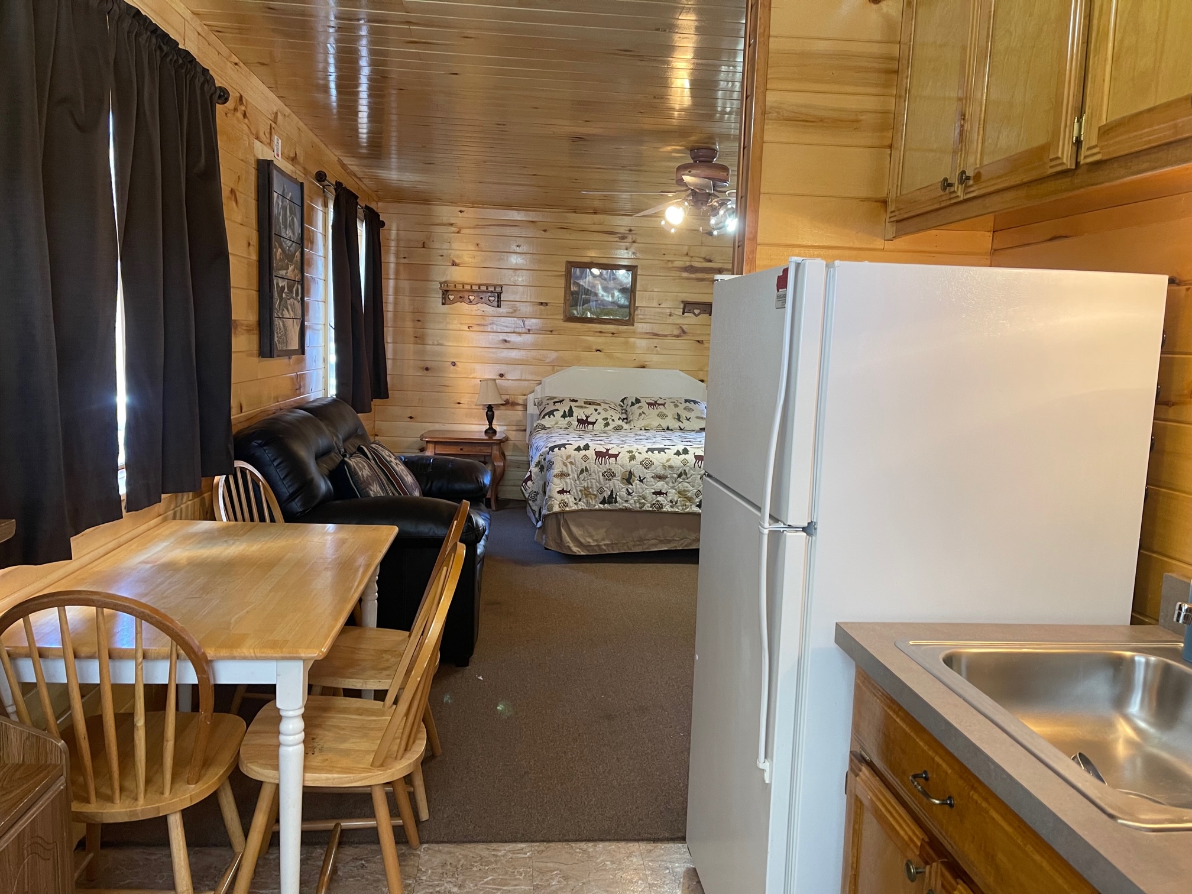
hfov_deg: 67.3
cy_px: 447
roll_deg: -2.2
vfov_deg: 53.1
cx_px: 596
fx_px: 895
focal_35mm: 26
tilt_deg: -7.4
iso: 200
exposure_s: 1/60
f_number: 1.6
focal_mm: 5.1
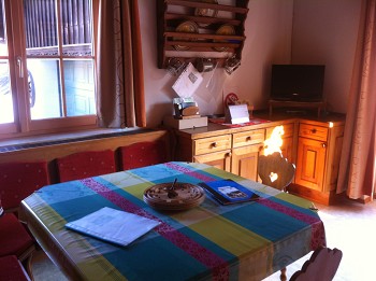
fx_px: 379
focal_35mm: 35
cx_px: 188
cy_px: 140
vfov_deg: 40.6
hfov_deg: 52.7
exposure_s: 1/15
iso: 80
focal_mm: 3.85
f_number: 2.8
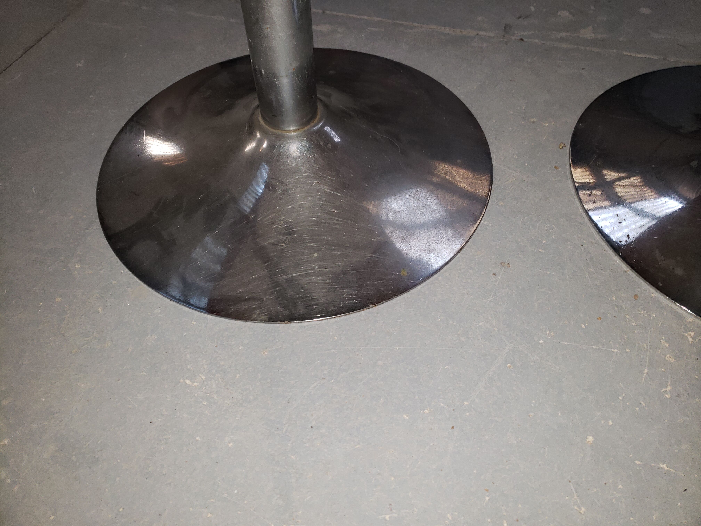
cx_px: 350
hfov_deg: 67.3
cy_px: 263
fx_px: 527
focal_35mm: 26
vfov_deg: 53.1
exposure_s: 1/31
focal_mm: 4.3
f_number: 1.5
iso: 80
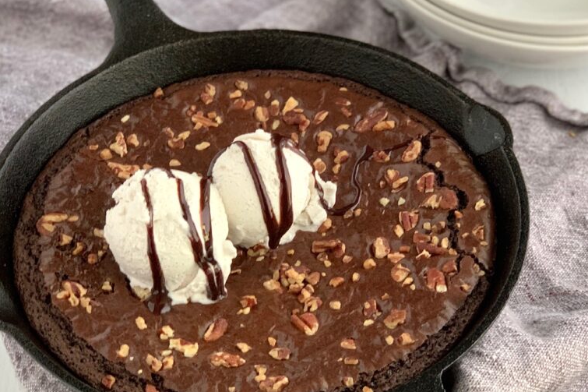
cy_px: 208
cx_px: 298
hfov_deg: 36.3
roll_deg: -1.2
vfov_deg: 24.6
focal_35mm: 55
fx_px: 898
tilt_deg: -43.7
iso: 125
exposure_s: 1/63
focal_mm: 6
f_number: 2.4
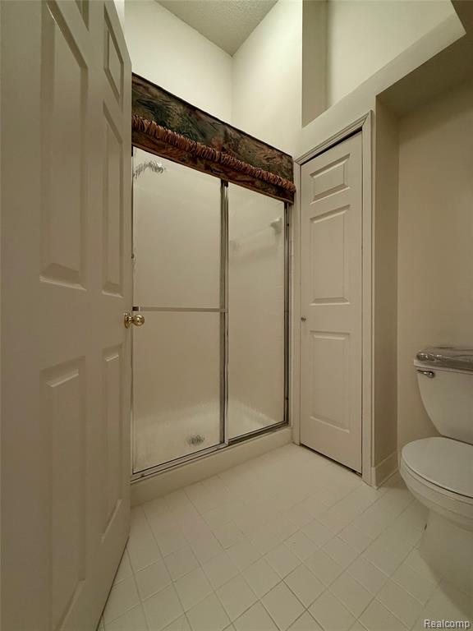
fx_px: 255
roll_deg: -0.5
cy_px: 316
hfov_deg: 85.7
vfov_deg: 102.1
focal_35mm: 14
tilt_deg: +0.6
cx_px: 236
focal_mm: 2.22
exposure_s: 1/60
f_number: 2.2
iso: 250
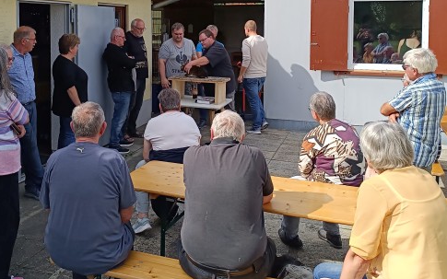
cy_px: 44
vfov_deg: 29.6
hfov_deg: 47.0
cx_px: 183
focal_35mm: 42
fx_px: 512
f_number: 1.65
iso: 50
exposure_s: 1/412
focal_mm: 6.14
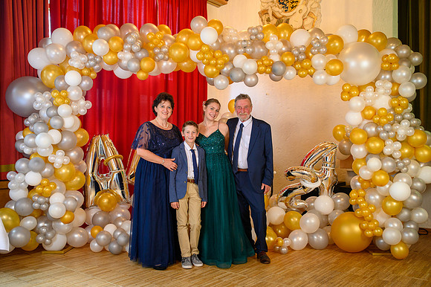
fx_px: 419
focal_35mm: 35
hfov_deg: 54.5
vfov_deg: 37.8
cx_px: 216
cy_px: 144
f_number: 3.5
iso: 1250
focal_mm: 35
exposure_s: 1/100
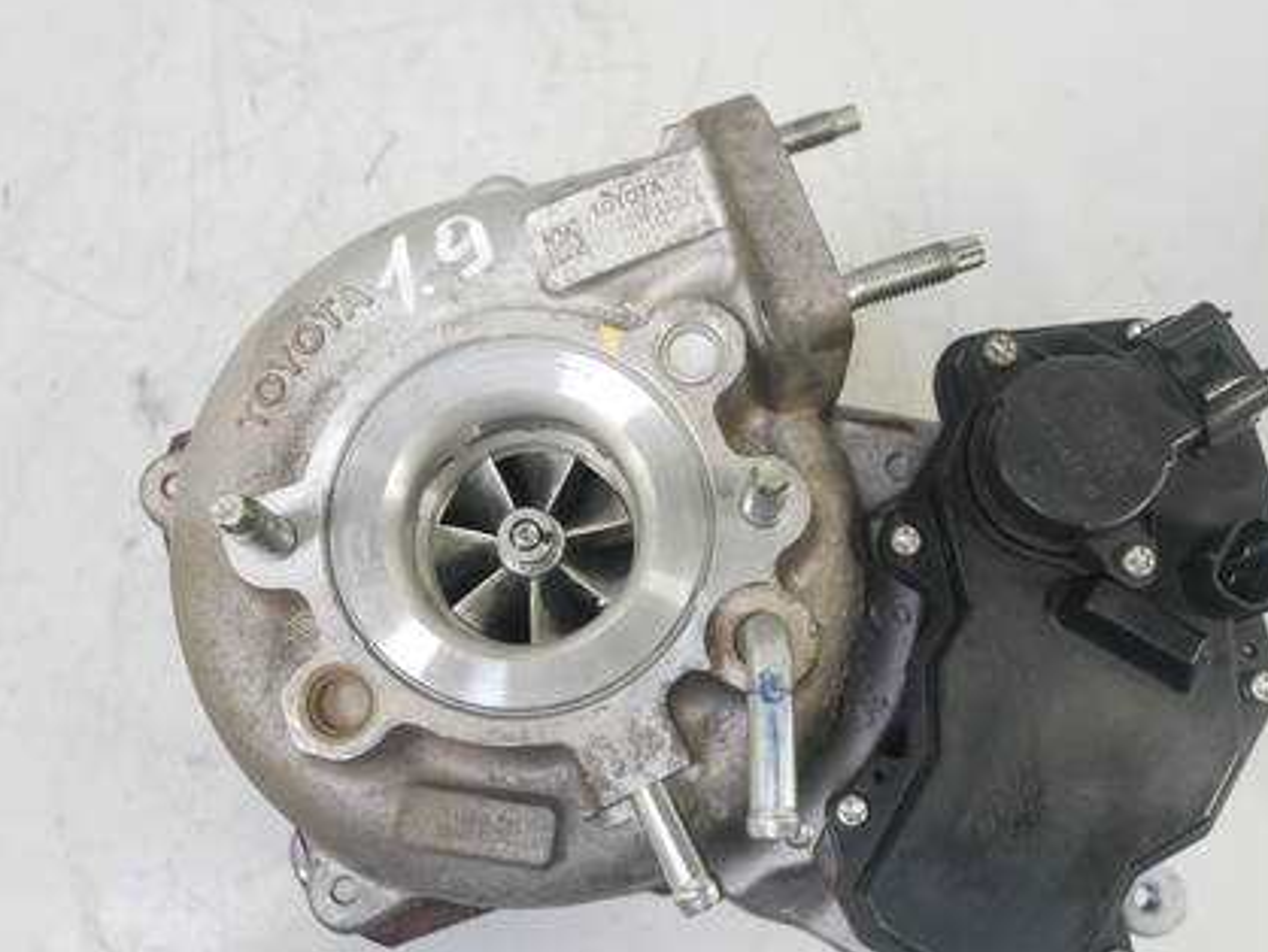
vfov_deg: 36.8
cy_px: 531
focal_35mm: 39
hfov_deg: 47.8
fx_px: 1429
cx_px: 676
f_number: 4.1
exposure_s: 1/50
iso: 3200
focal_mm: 17
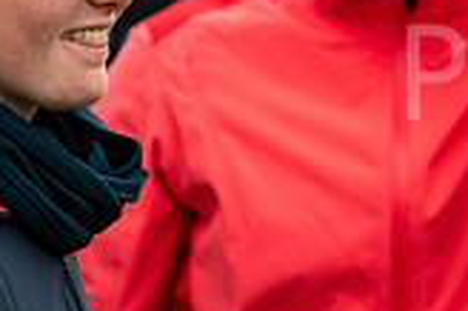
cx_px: 776
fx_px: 13766
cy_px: -60
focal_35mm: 1060
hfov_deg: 1.9
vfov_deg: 1.3
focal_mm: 300
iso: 1000
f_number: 4
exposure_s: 1/500
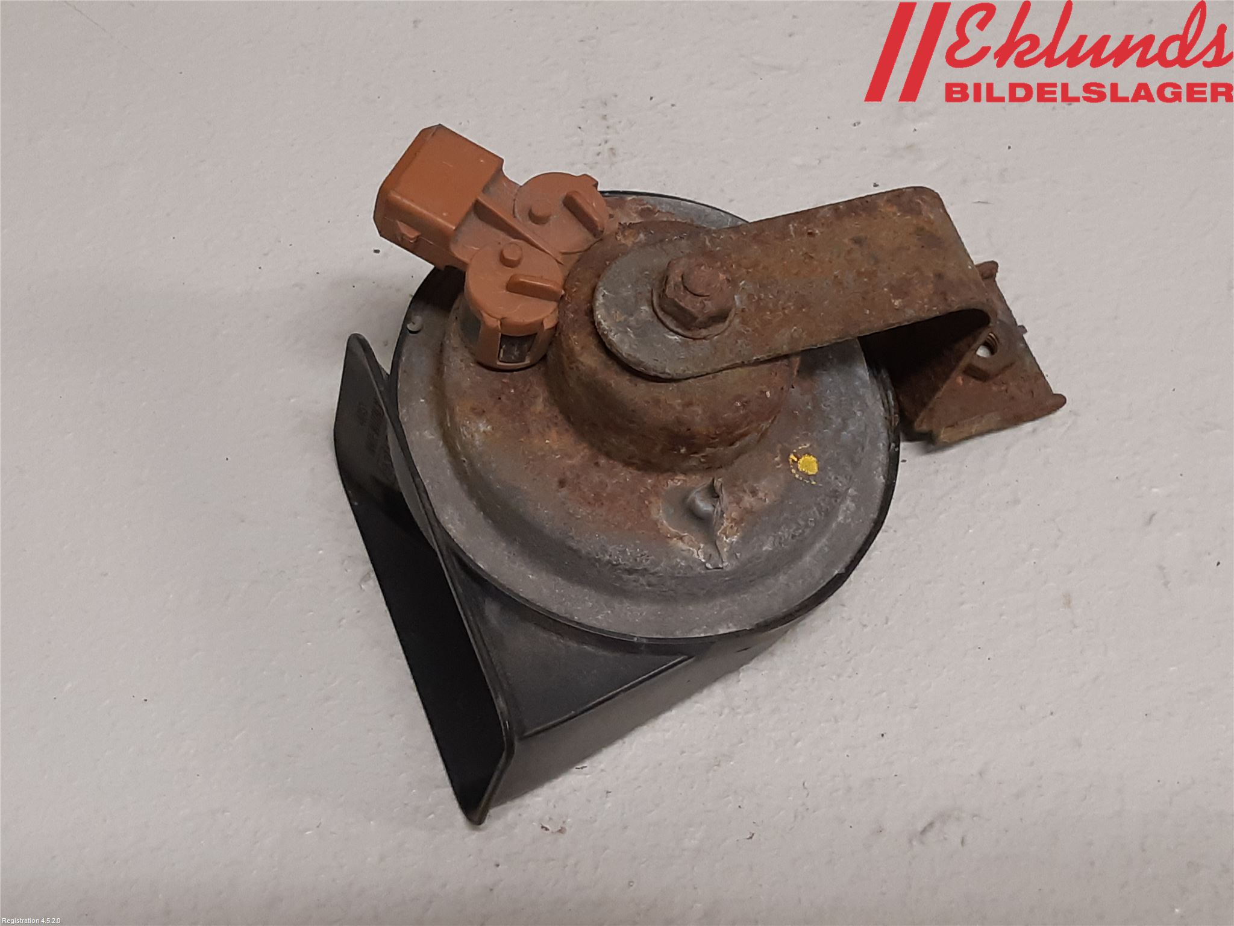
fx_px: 927
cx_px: 617
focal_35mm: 26
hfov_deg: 67.3
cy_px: 463
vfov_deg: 53.1
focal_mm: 3.93
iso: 160
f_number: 1.7
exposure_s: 1/50
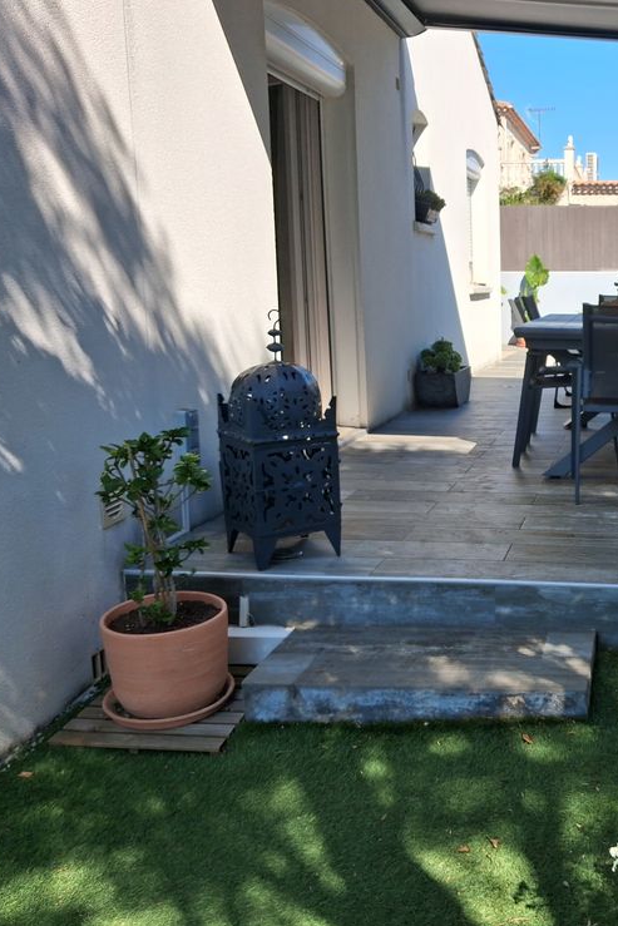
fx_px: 978
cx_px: 550
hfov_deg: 33.3
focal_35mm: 38
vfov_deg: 50.7
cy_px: 460
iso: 25
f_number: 1.8
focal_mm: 4
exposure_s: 1/493
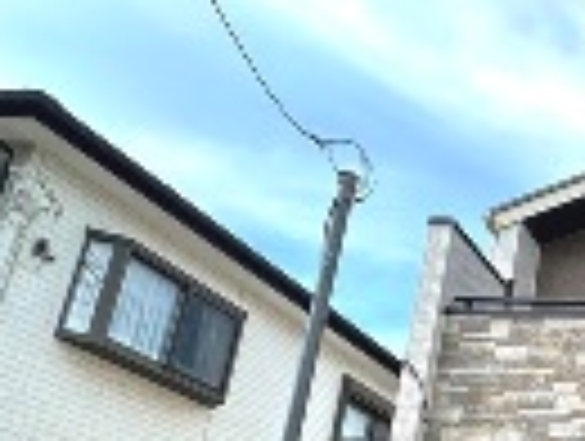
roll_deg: +0.2
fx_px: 728
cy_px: 504
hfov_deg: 28.8
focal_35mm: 43
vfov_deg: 29.7
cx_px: 868
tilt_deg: +14.9
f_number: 2.2
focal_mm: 2.22
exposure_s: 1/774
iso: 40
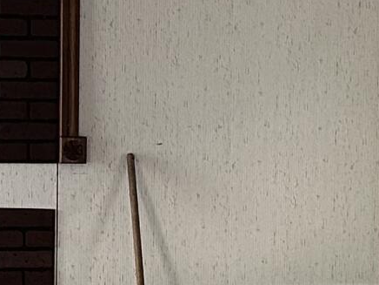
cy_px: 234
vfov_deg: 9.0
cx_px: 296
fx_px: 1807
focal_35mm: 165
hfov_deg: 11.9
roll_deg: -1.3
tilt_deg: -4.6
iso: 250
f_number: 1.78
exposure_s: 1/60
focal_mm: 6.86
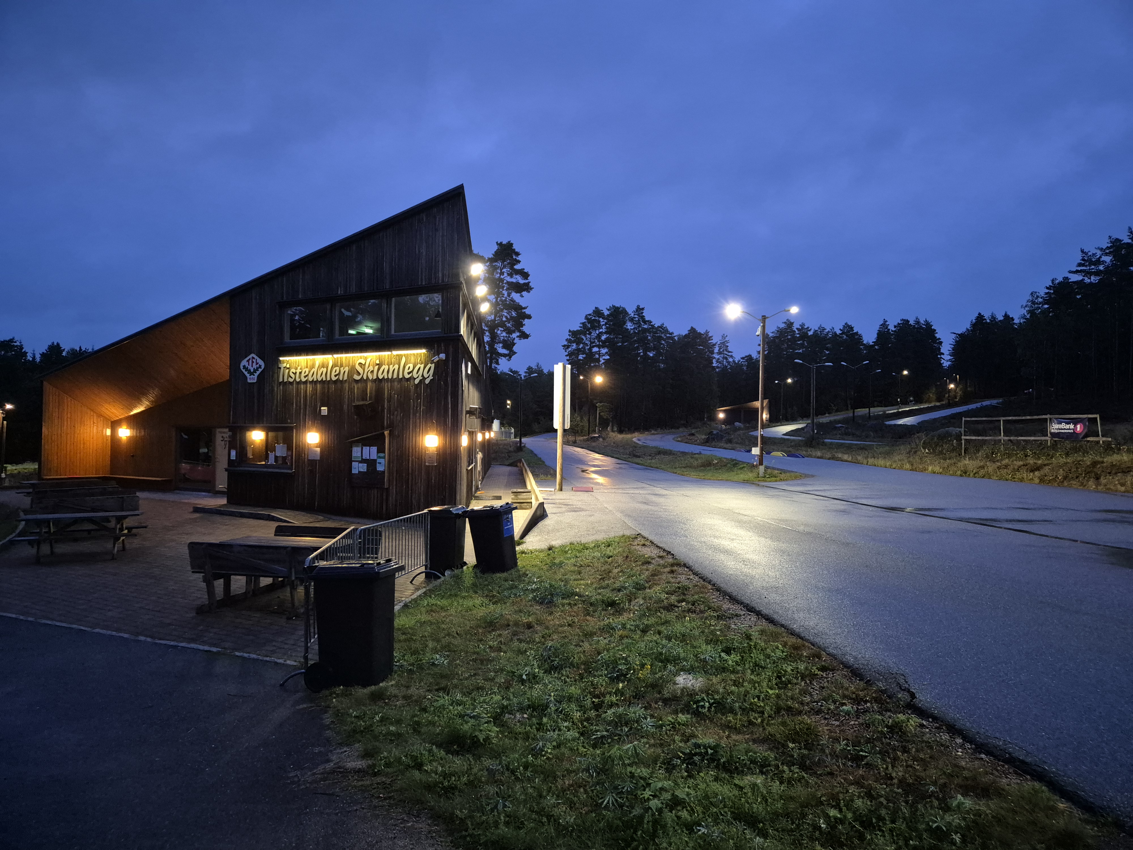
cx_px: 566
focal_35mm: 23
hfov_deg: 73.9
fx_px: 753
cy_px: 425
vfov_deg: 58.9
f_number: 1.8
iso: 1600
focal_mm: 5.4
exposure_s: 1/50
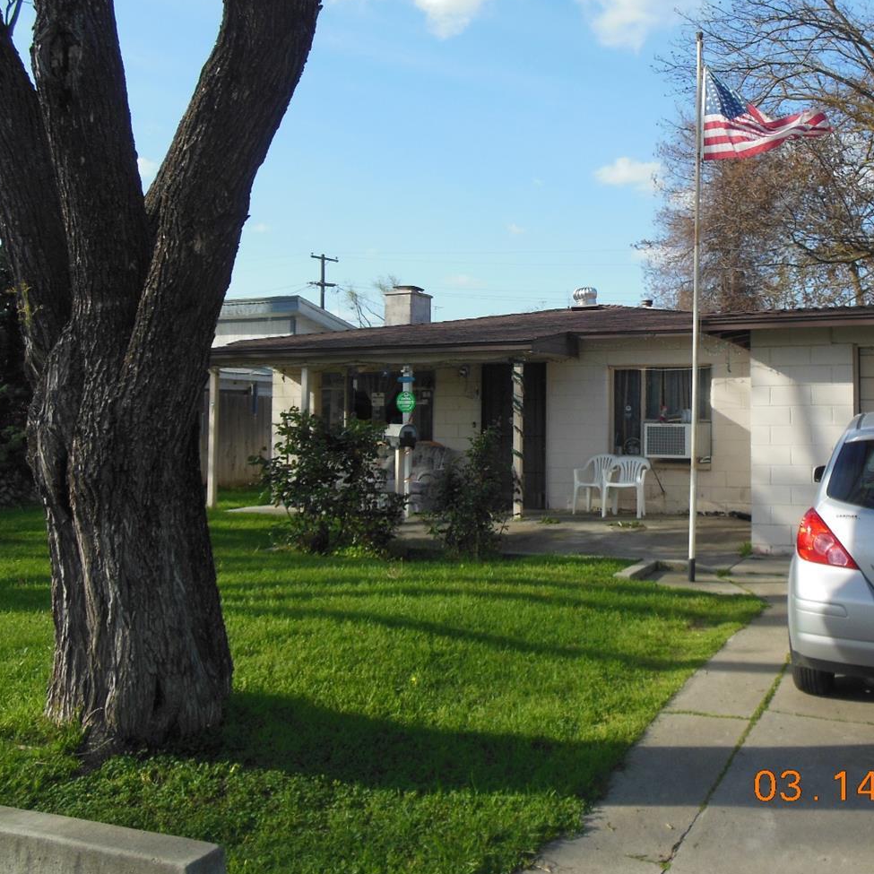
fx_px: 971
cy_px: 379
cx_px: 543
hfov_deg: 48.0
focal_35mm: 34
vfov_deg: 48.3
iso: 125
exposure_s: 1/1000
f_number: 3.2
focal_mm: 4.5
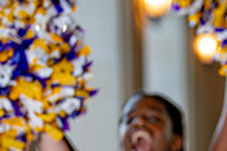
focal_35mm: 197
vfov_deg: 6.8
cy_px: 284
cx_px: 392
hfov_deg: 9.9
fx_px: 1242
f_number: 2
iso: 320
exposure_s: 1/400
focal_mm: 50
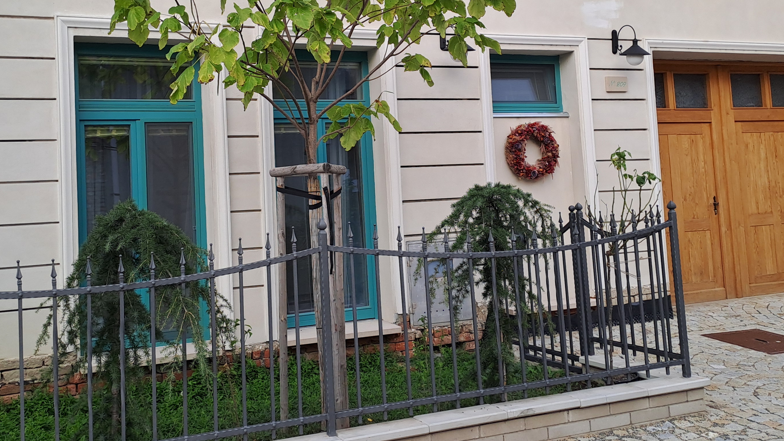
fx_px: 832
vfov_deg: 29.3
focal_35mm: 40
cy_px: 121
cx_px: 376
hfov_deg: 50.5
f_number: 1.8
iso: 32
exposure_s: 1/152
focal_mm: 4.65
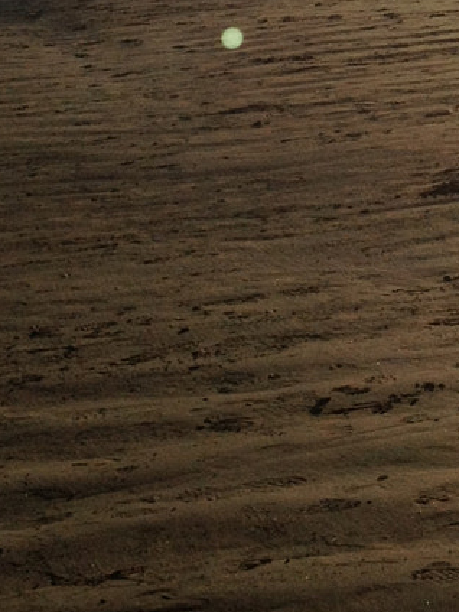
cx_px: 583
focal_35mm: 132
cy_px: -255
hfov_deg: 11.0
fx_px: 2334
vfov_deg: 14.1
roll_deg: +5.7
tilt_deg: +3.9
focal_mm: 4.28
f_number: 2.4
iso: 50
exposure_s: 1/5525
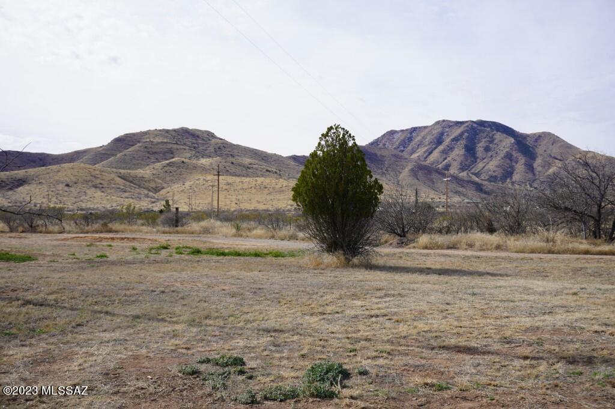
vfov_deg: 33.0
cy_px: 204
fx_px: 691
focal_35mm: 40
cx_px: 308
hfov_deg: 48.0
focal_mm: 27
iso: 100
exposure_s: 1/640
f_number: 5
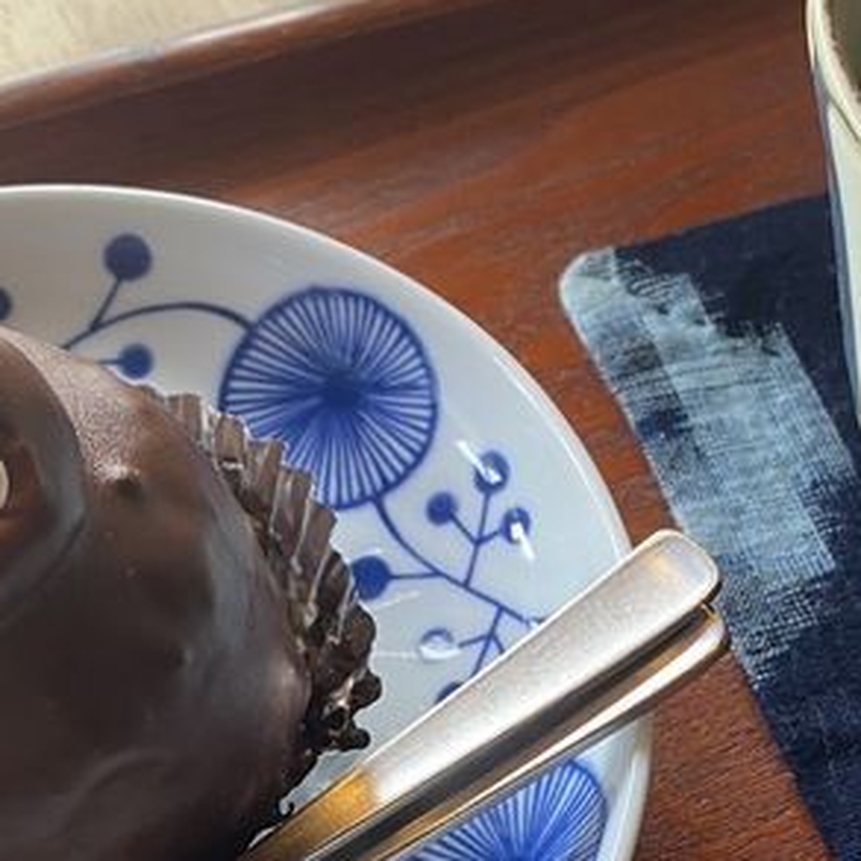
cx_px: 563
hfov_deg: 26.8
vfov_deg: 26.3
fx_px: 1801
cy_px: 701
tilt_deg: -59.2
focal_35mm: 64
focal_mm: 4.25
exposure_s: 1/66
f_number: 1.8
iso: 125
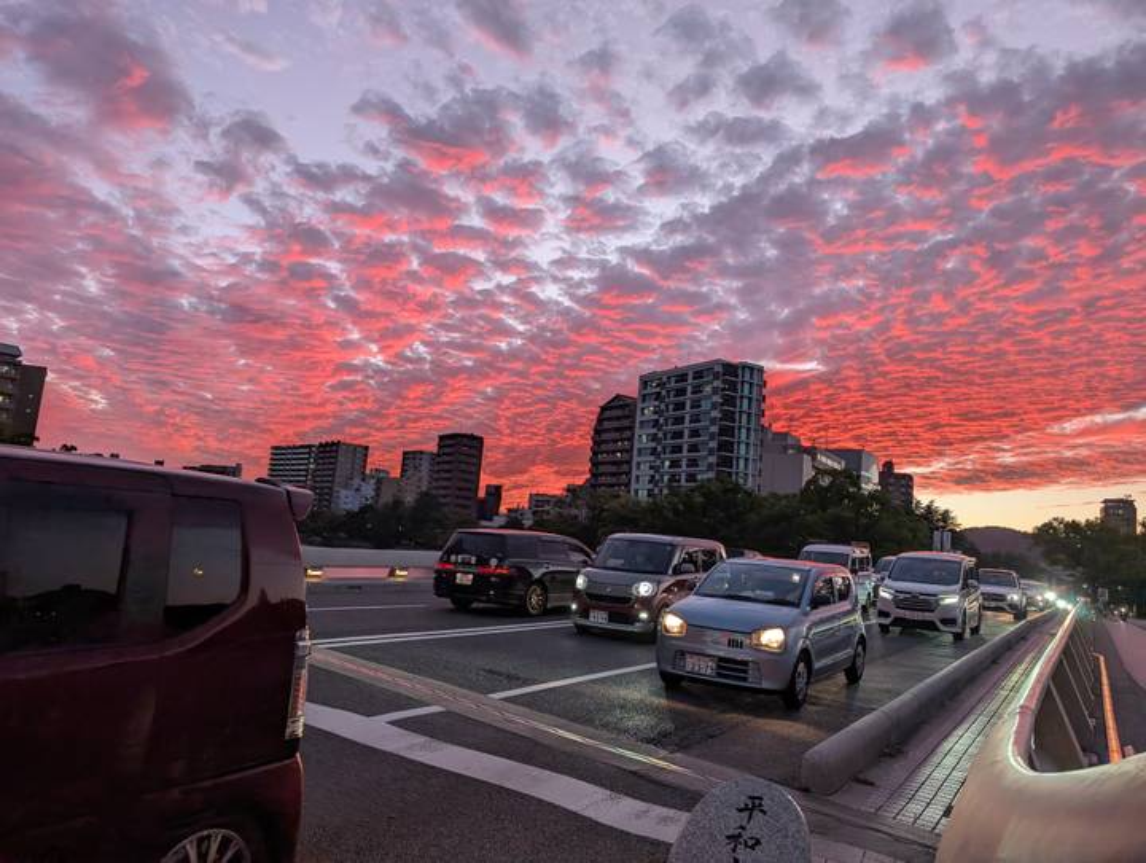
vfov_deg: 56.9
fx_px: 796
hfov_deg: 71.5
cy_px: 432
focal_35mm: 24
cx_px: 573
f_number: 1.68
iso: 140
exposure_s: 1/238
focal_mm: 6.9
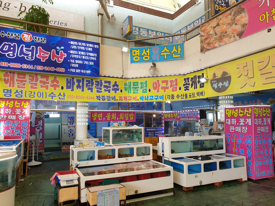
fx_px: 207
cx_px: 138
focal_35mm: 26
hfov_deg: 67.3
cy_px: 103
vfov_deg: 53.1
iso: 80
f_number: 2.4
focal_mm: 4.3
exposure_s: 1/120
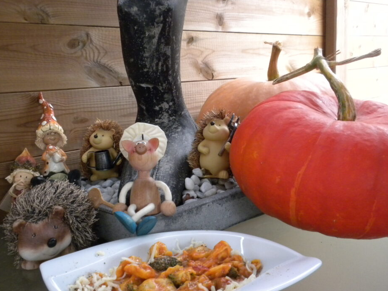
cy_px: 161
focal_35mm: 41
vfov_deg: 35.1
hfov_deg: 45.8
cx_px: 191
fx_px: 460
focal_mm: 6.6
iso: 400
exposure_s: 1/35.2
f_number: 3.5
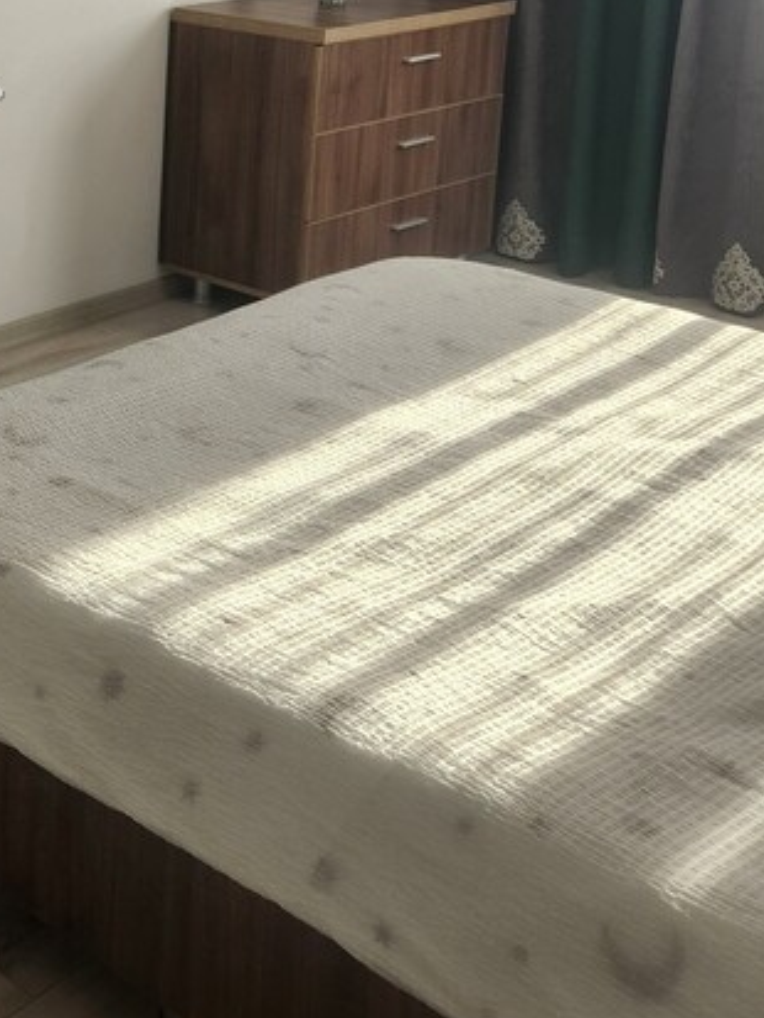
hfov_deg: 23.8
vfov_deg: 31.4
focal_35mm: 57
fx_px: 1677
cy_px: 15
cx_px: -113
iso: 80
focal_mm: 5.4
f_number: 1.8
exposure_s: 1/180
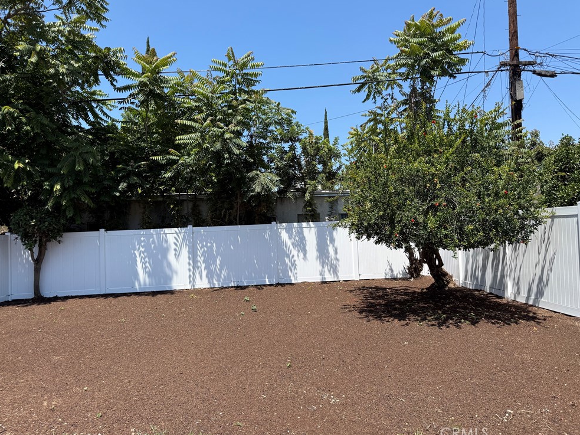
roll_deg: +1.8
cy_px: 215
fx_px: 419
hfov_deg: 69.4
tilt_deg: +2.4
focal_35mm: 25
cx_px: 287
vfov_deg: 54.9
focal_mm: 6.76
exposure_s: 1/2907
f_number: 1.78
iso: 80
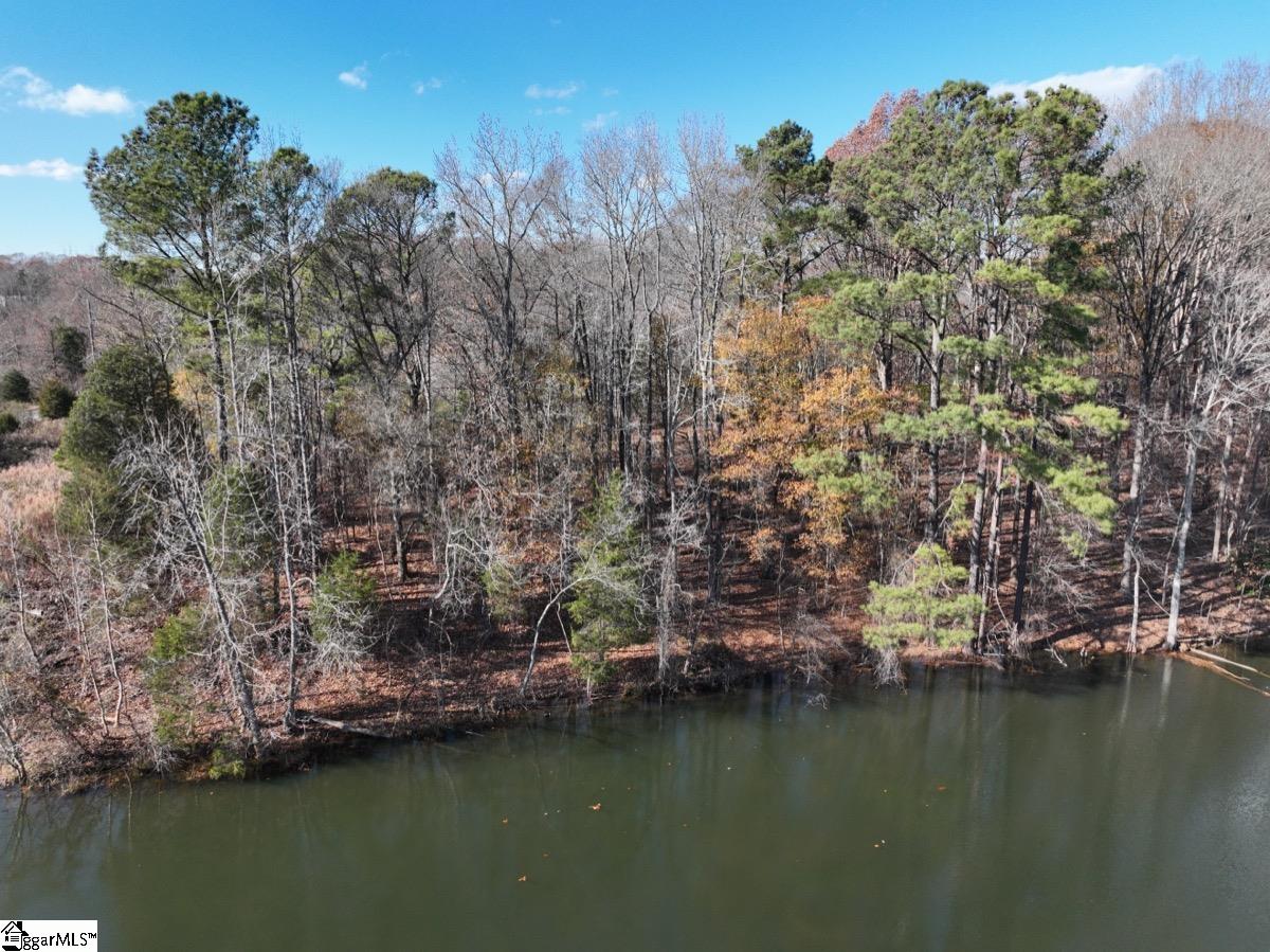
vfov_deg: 56.8
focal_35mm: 24
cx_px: 635
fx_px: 880
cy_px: 476
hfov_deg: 71.6
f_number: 2.8
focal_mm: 12.29
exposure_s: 1/120
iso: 130
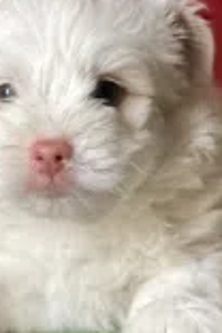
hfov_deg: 6.7
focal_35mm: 205
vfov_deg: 10.0
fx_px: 1896
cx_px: 41
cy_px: 181
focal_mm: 9
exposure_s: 1/40
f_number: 2.8
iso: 160
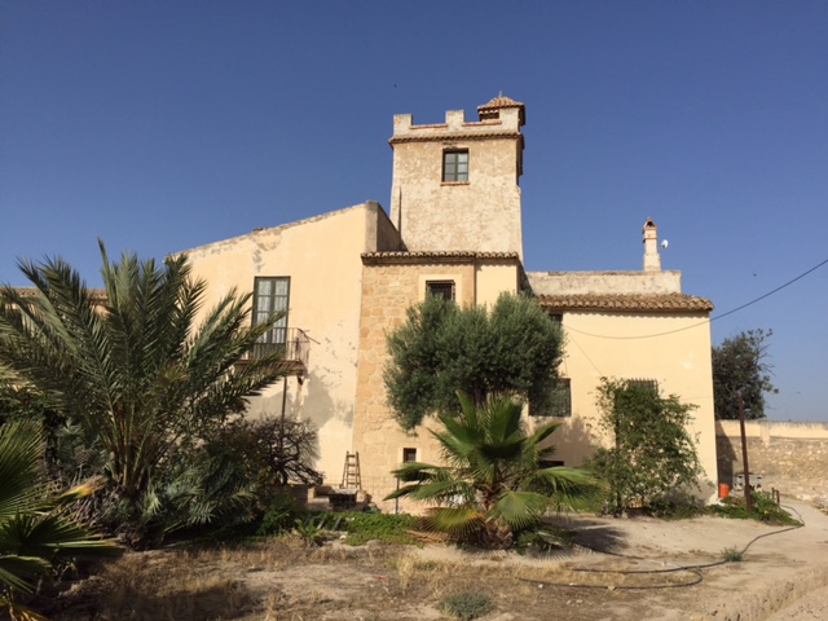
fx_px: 694
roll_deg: -3.0
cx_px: 414
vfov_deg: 48.2
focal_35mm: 29
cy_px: 310
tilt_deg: +10.5
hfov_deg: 61.7
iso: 32
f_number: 2.2
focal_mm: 4.15
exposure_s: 1/3968
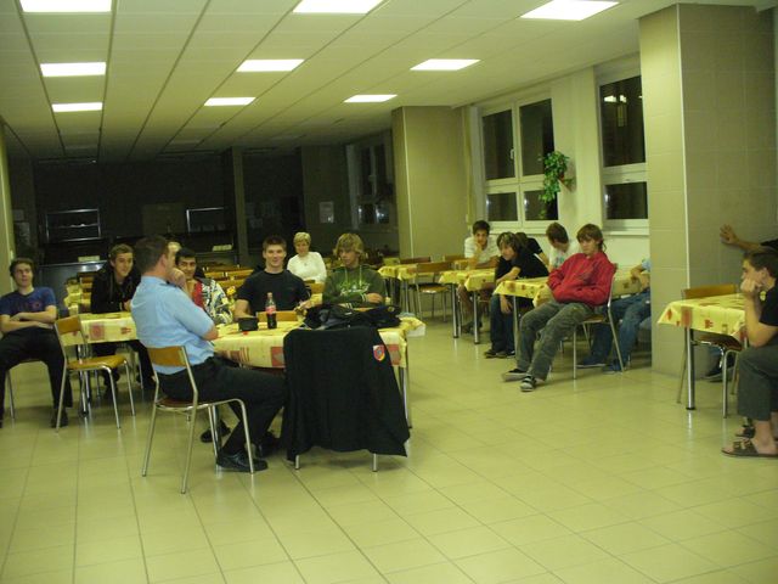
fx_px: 832
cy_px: 292
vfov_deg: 38.7
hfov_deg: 50.1
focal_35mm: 37
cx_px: 389
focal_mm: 6.1
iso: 250
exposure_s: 1/30
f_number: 2.8
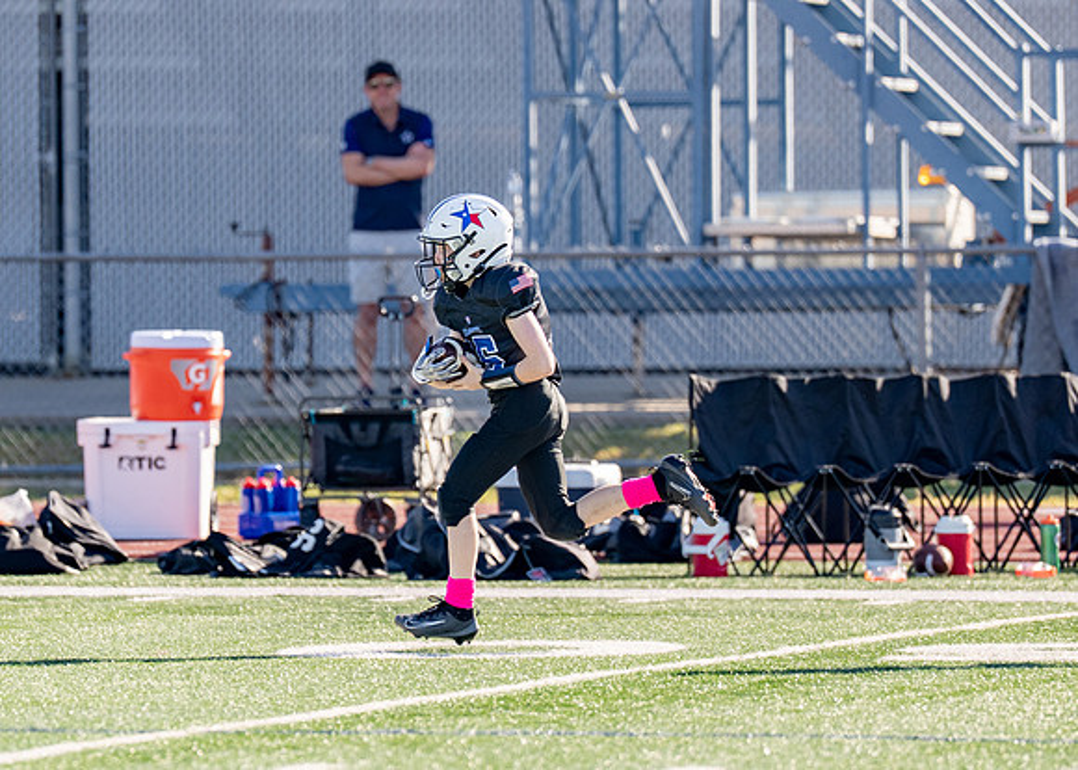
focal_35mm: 456
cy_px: 393
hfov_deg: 4.4
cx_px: 478
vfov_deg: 3.2
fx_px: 13968
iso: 160
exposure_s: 1/1600
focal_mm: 200
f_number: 2.8
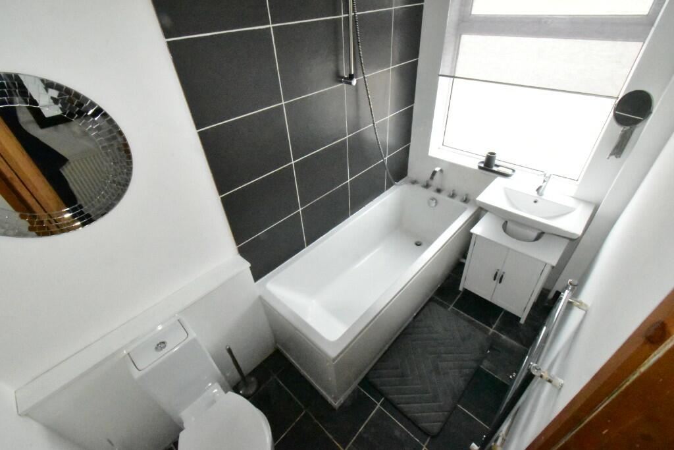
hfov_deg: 100.4
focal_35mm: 15
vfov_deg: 77.3
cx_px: 337
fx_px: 281
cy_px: 225
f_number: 22
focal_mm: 10
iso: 18000
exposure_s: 1/200
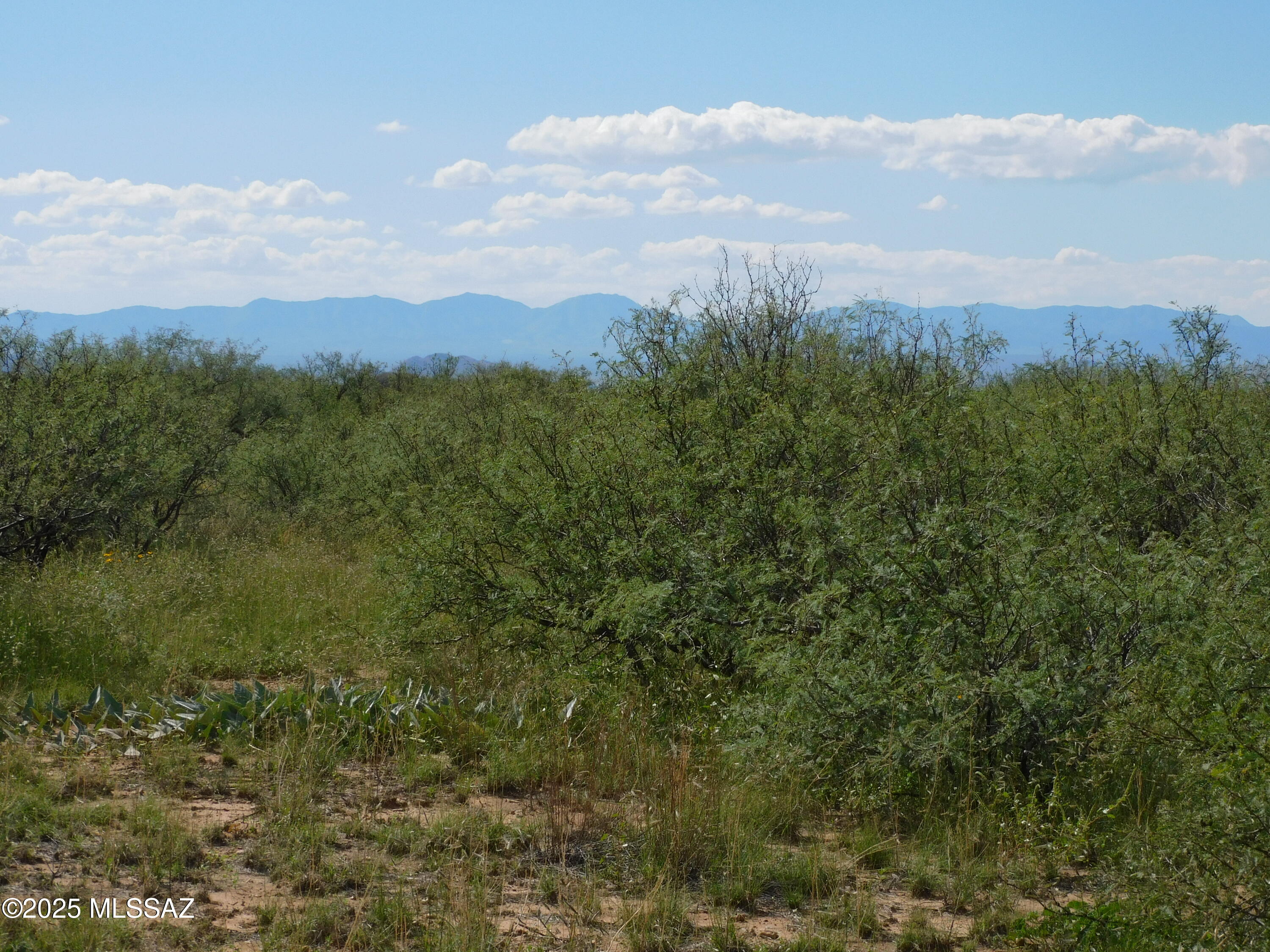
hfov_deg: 18.7
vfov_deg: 14.1
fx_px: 3852
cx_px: 635
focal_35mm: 105
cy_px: 476
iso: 125
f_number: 4.8
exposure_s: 1/1250
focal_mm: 18.8
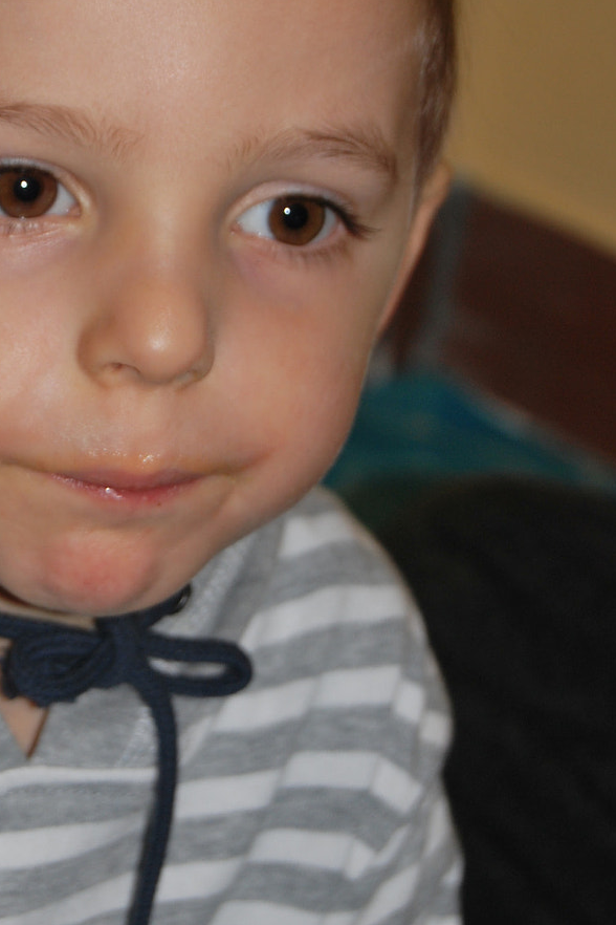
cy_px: 397
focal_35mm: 150
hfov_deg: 9.1
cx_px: 135
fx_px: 3847
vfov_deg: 13.7
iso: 200
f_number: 5.6
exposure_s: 1/60
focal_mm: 55
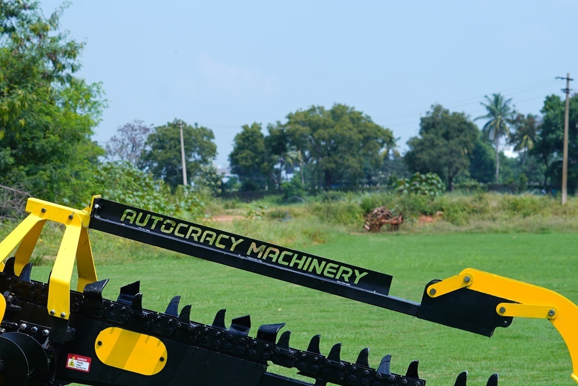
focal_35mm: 114
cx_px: 20
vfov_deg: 12.0
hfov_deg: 17.6
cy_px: 282
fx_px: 1830
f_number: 5.6
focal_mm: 50
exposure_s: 1/320
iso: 80
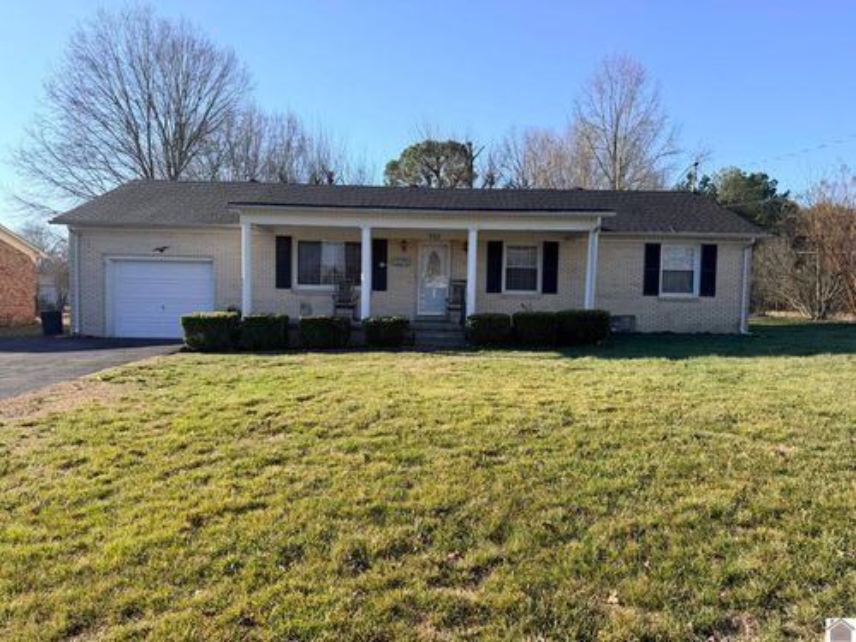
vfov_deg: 56.8
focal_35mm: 24
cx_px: 428
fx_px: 593
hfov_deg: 71.6
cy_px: 321
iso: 80
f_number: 1.78
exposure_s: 1/2000
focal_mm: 6.76
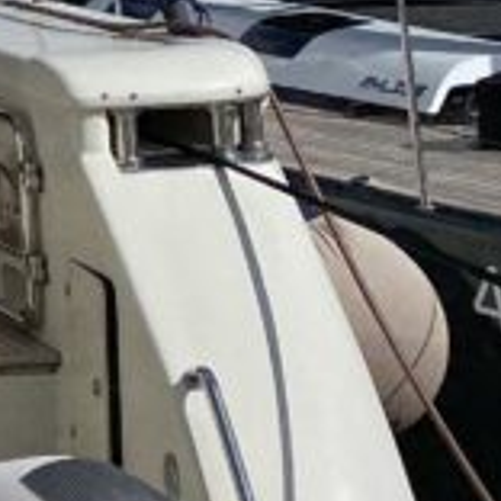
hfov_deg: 9.5
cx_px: -915
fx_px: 2473
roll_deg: +1.7
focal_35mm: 151
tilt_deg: -0.5
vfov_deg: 11.4
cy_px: -64
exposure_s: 1/8197
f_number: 1.8
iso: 32
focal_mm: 4.25
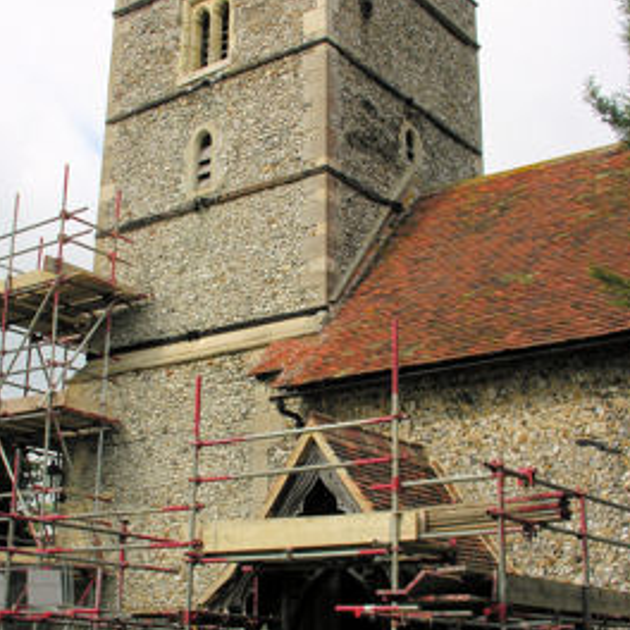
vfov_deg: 31.6
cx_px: 257
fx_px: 1112
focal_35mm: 54
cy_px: 327
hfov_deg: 31.6
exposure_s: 1/197
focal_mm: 8.9
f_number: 6.3
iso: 50
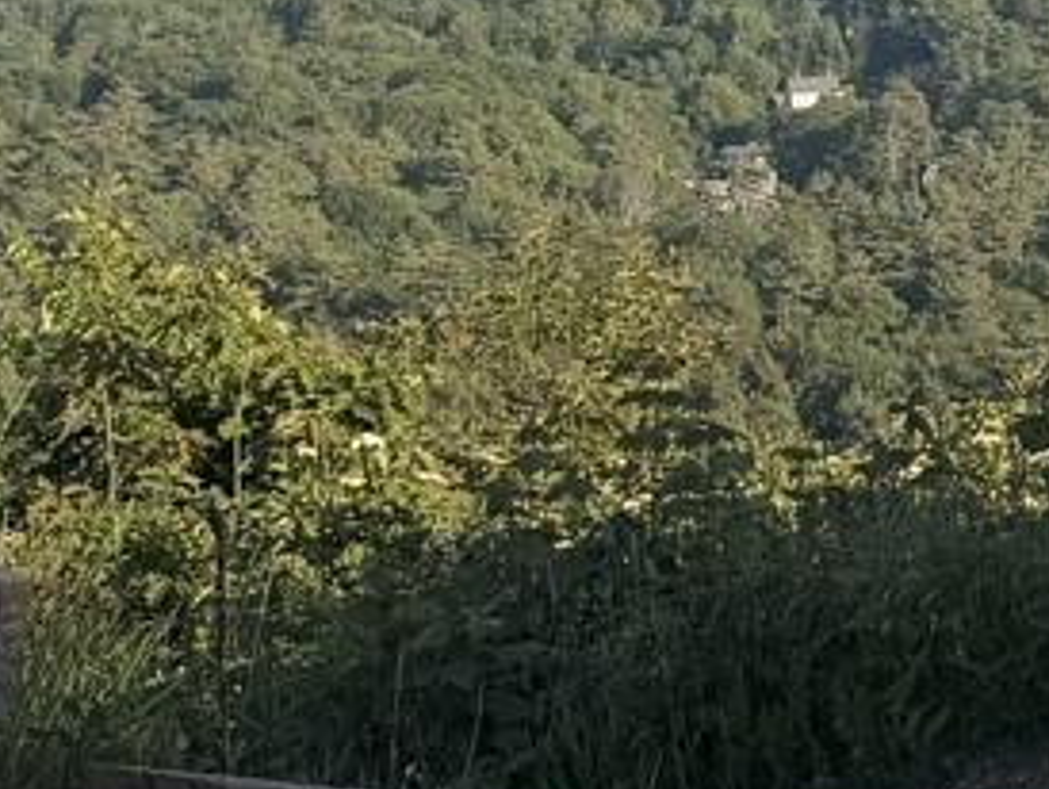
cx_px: 1344
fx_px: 4246
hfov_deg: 13.6
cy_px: -846
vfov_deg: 9.8
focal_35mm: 140
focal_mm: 6.76
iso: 80
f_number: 1.78
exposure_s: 1/4975
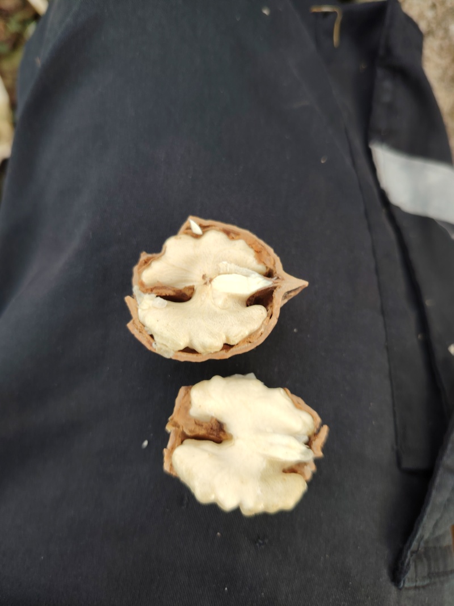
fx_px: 420
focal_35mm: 24
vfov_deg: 71.6
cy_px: 303
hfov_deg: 56.8
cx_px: 227
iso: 119
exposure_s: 1/100
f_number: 1.75
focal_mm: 5.25
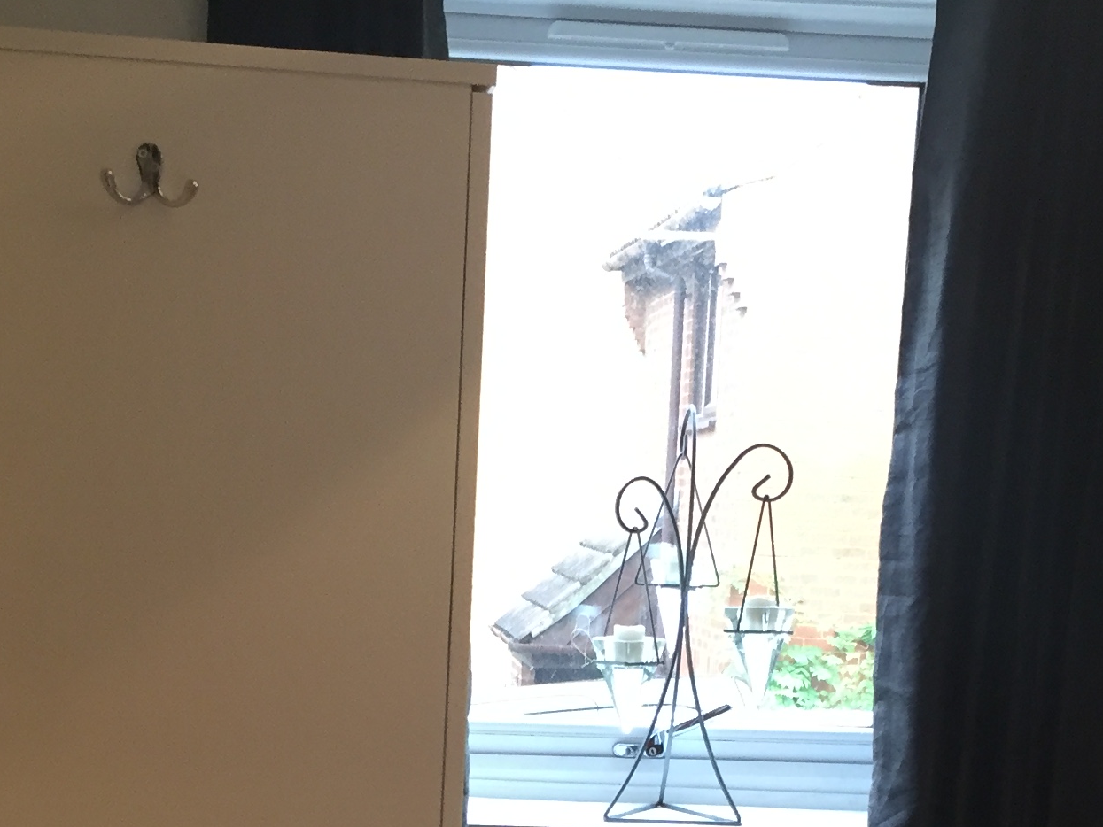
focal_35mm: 76
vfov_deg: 18.1
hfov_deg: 25.7
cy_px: 1078
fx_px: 2422
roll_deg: -3.0
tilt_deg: -13.5
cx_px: 544
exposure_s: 1/33
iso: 125
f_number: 2.2
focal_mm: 4.15
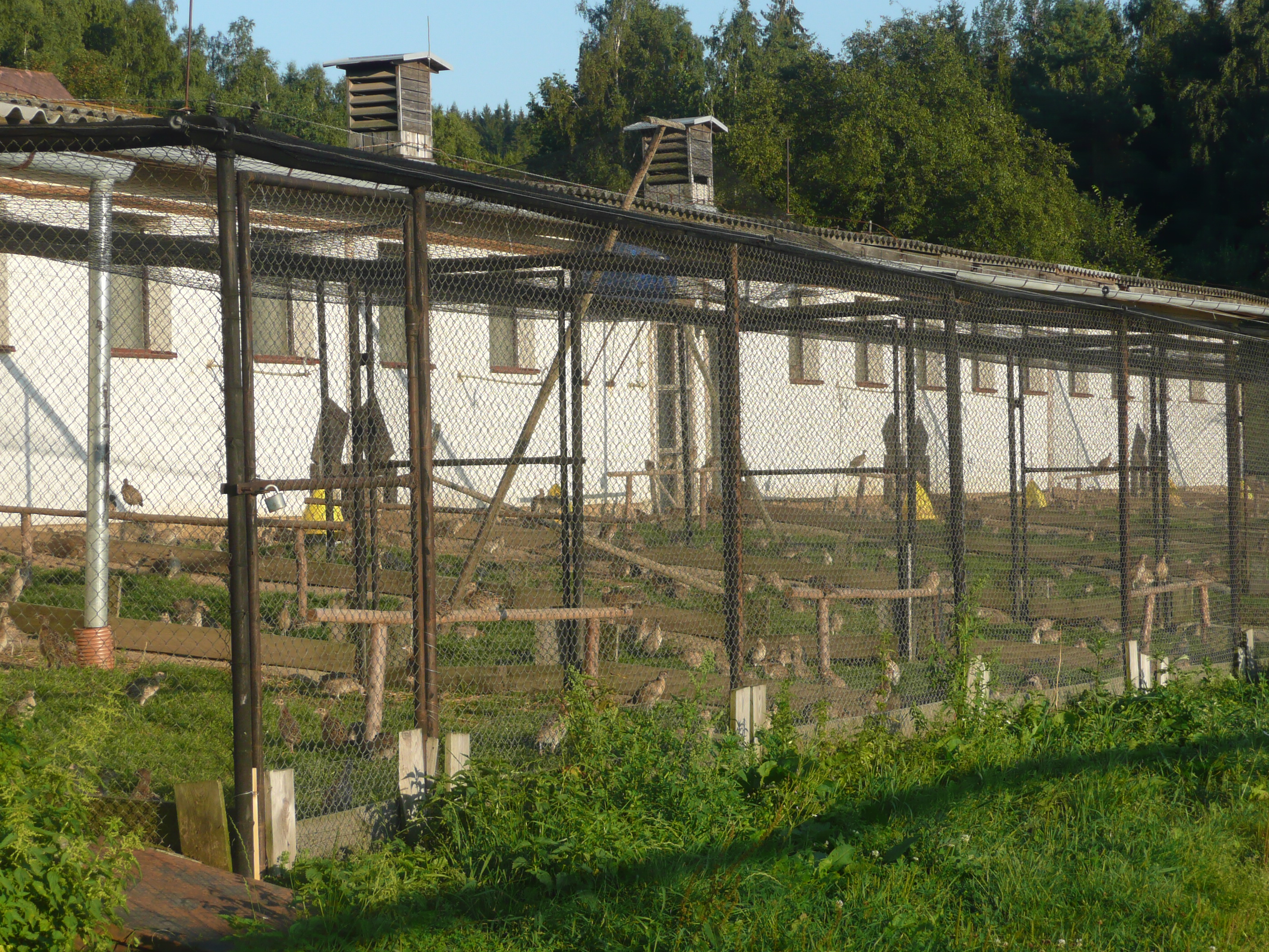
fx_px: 3519
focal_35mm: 96
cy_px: 476
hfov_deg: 20.4
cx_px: 634
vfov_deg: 15.4
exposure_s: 1/320
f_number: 4.7
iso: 100
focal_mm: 15.7
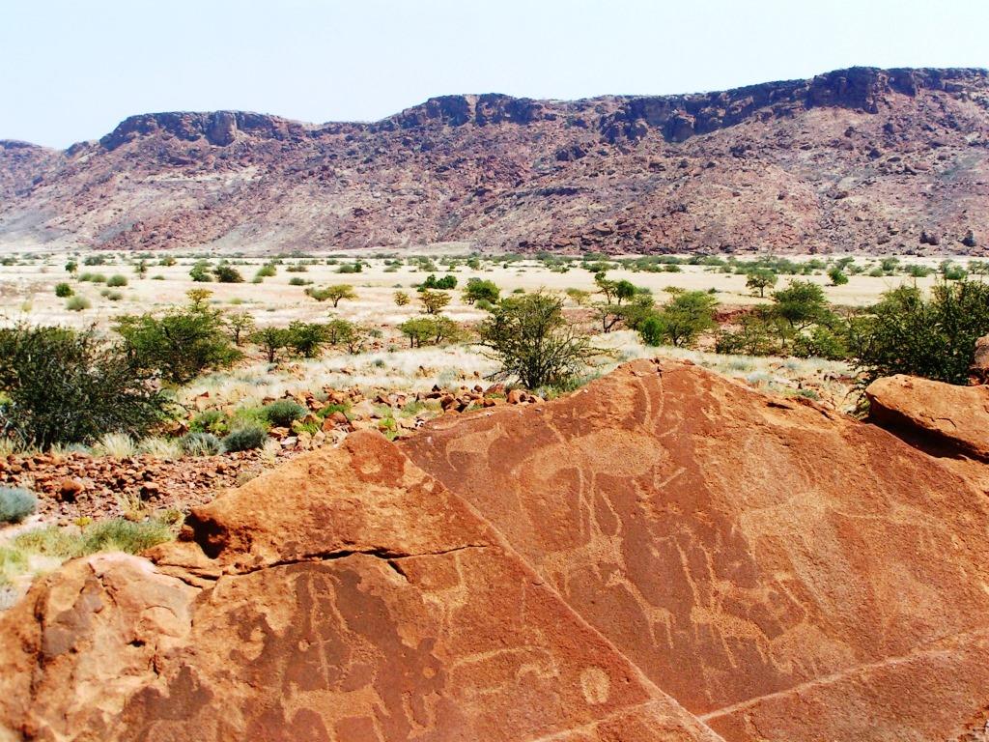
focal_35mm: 49
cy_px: 371
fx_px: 1400
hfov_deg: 38.9
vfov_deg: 29.7
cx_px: 494
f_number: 5.6
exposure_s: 1/250
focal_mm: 7.6
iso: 50
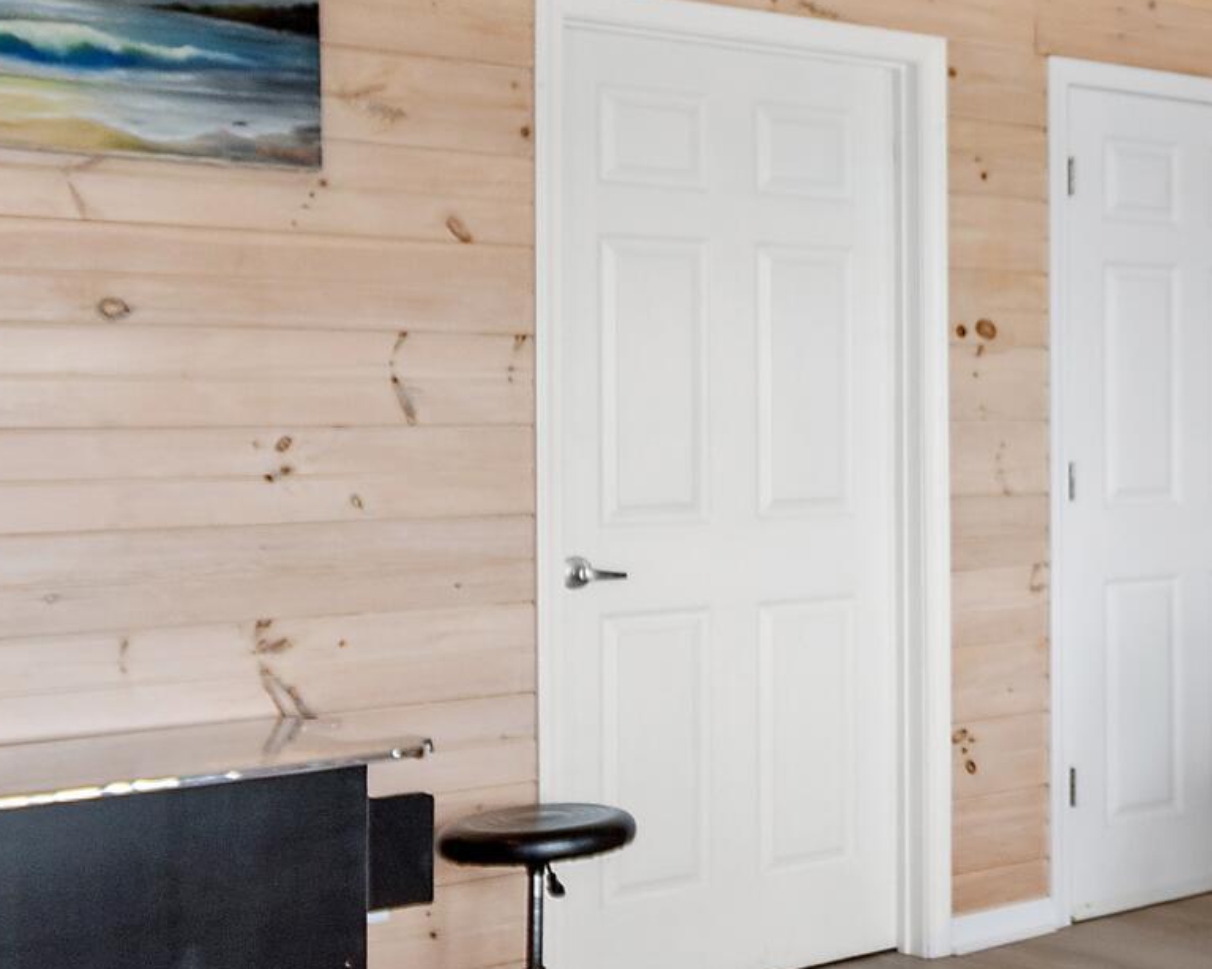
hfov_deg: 29.1
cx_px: 1487
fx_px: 1972
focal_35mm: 55
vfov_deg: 27.6
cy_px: 484
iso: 100
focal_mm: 10
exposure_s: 1/20
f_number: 4.5
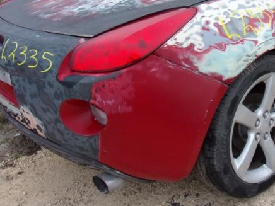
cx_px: 211
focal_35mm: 44
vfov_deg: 32.2
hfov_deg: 41.5
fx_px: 350
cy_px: 47
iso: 80
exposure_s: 1/160
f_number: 3.3
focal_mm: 4.3
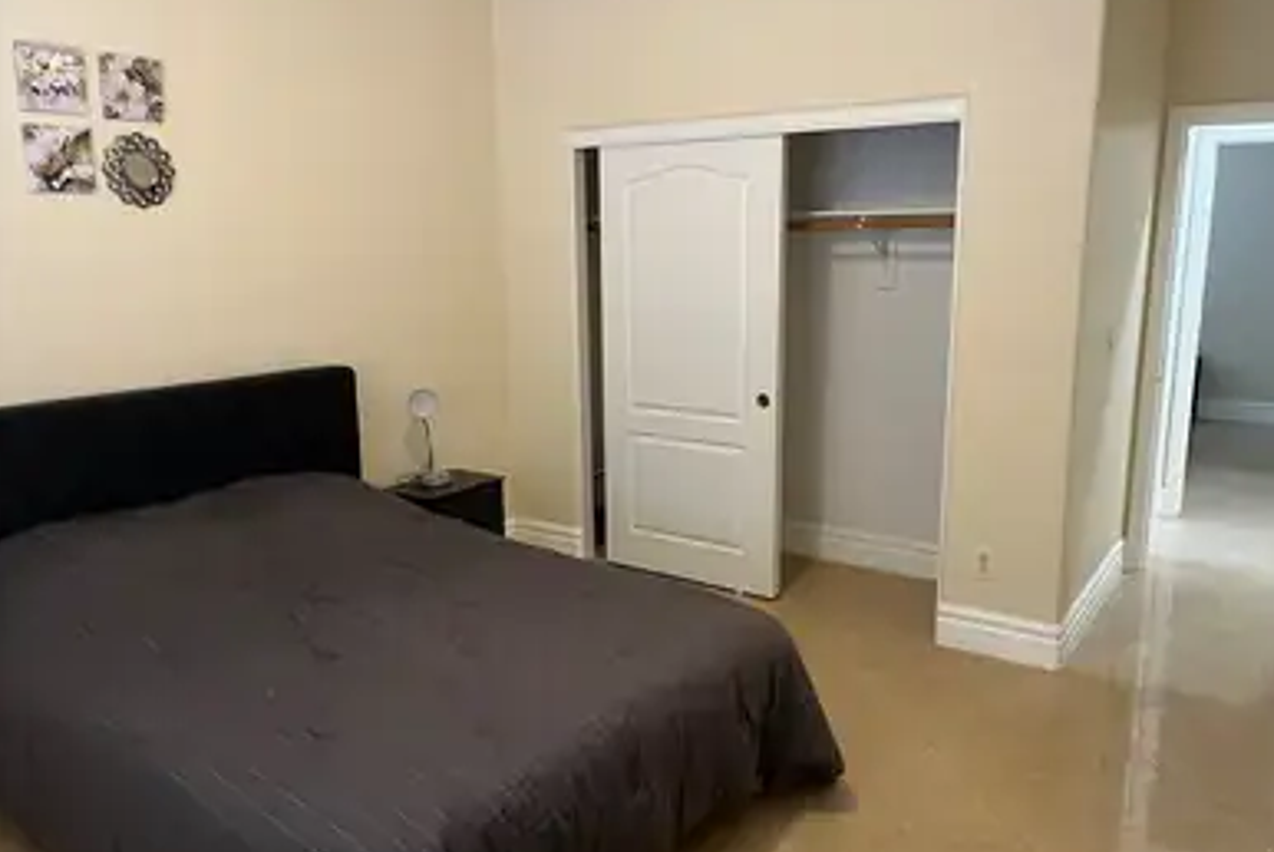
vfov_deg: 46.5
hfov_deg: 65.4
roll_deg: +0.6
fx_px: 992
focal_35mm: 28
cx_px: 647
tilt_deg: -11.6
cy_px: 446
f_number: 1.6
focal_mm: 5.1
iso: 320
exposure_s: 1/60
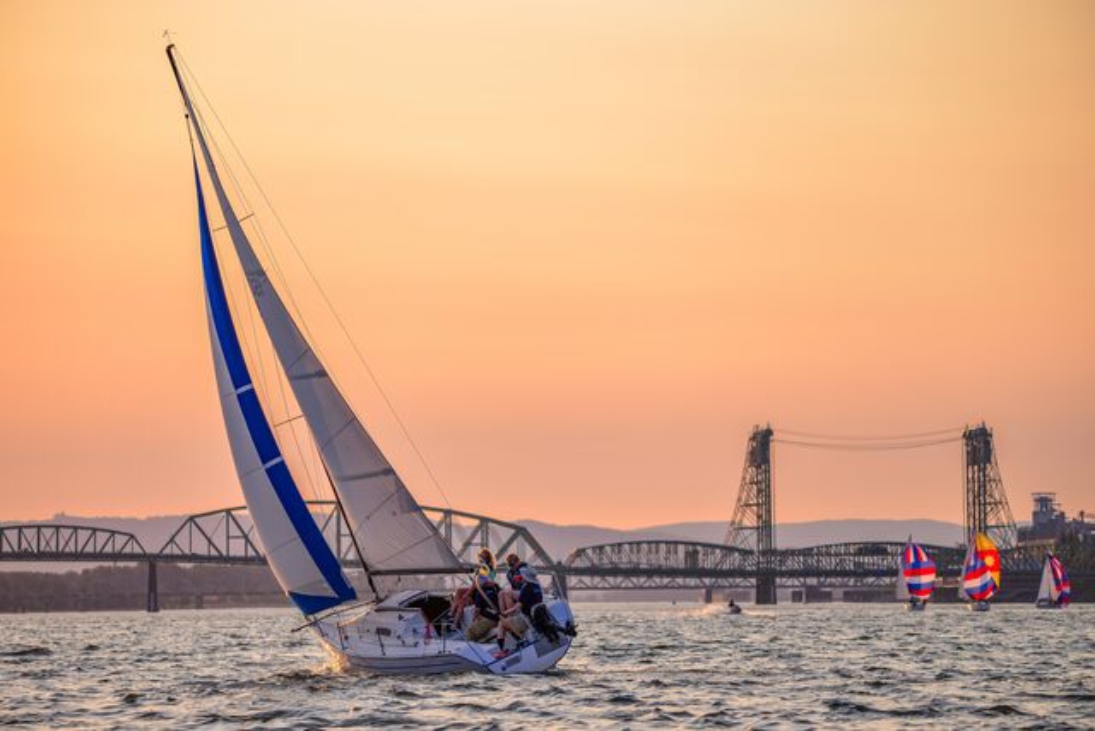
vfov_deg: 9.2
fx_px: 4563
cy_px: 366
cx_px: 548
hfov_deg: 13.7
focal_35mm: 150
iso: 200
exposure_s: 1/800
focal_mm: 150
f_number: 5
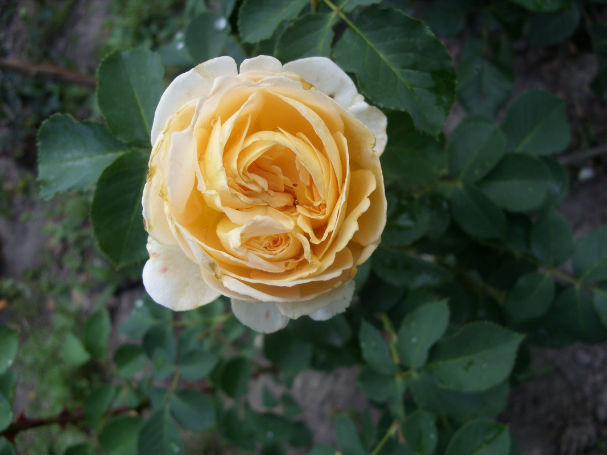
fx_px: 666
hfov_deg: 49.0
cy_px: 228
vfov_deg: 37.7
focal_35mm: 38
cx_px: 304
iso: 50
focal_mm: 6.3
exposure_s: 1/309
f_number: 2.8
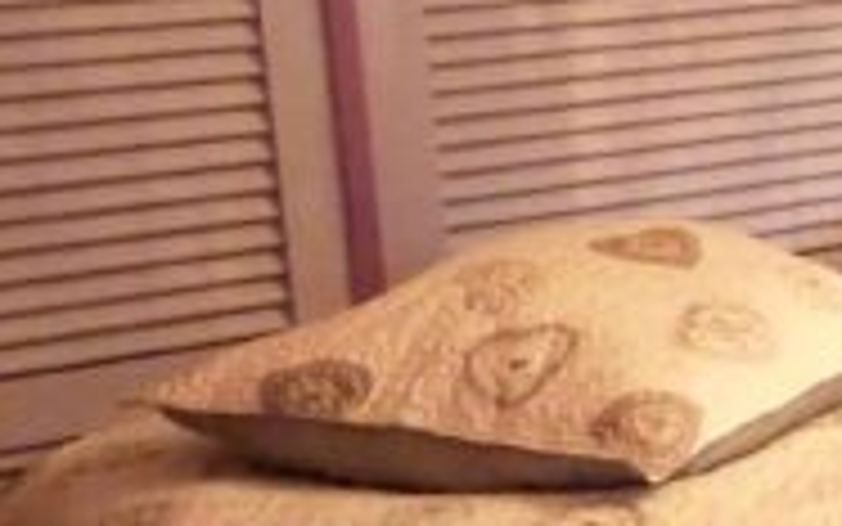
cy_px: 166
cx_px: 1720
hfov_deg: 15.2
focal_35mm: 109
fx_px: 2502
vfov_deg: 12.0
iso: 400
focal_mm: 4.5
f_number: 2.8
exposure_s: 1/40
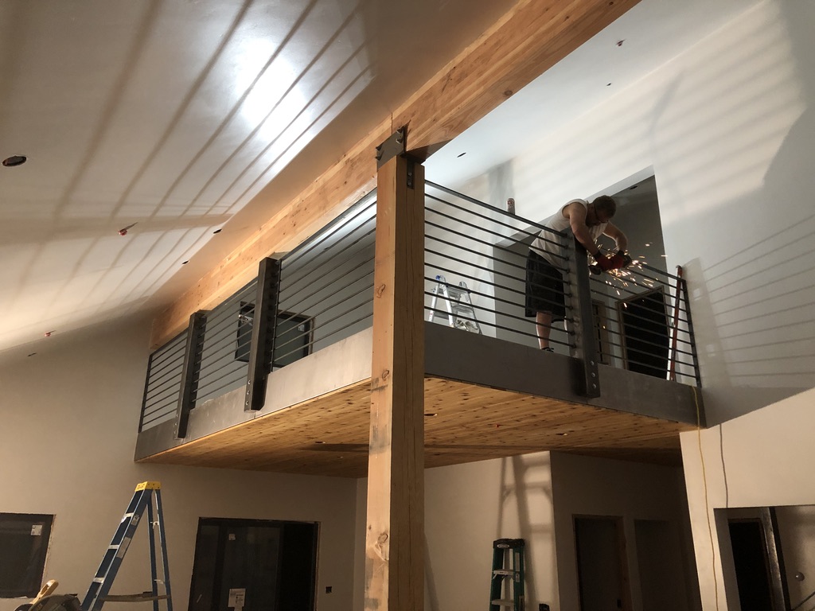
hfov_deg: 63.4
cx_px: 408
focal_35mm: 28
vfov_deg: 49.7
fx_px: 659
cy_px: 306
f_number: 1.8
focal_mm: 4
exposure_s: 1/15
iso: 80
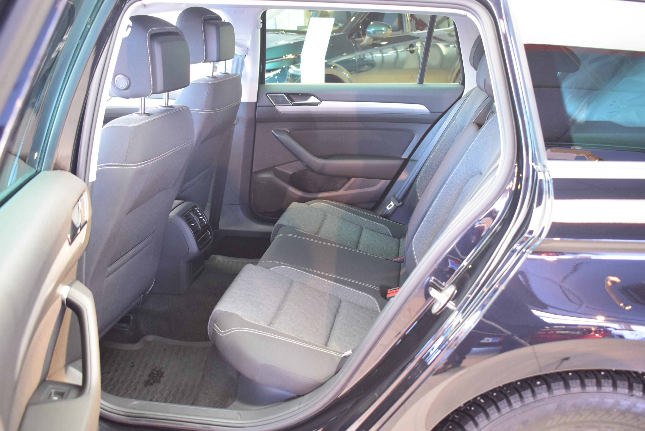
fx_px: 645
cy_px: 216
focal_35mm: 36
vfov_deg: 36.9
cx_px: 322
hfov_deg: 53.1
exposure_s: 1/10
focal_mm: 24
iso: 1600
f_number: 3.8
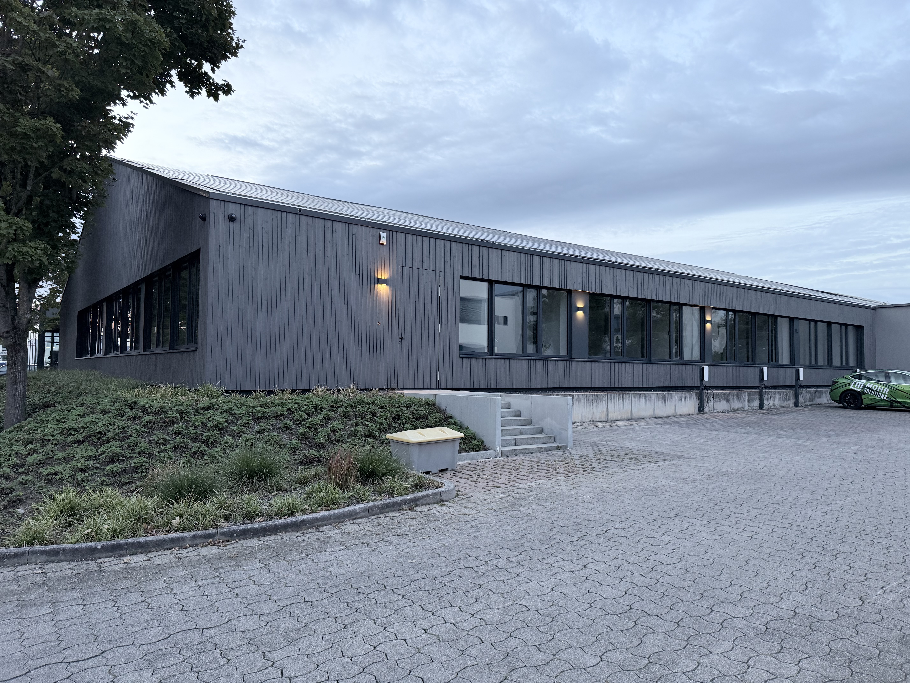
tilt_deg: +3.1
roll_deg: -1.1
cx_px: 455
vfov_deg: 56.8
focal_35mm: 24
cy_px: 342
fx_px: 631
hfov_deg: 71.6
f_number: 1.78
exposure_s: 1/77
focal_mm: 6.76
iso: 200
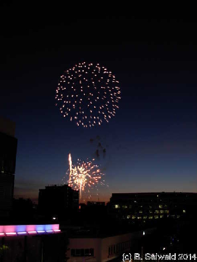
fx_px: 288
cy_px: 131
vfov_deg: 49.0
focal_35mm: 38
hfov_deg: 37.7
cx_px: 98
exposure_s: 1/4.8
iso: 79
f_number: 2.9
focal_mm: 6.3
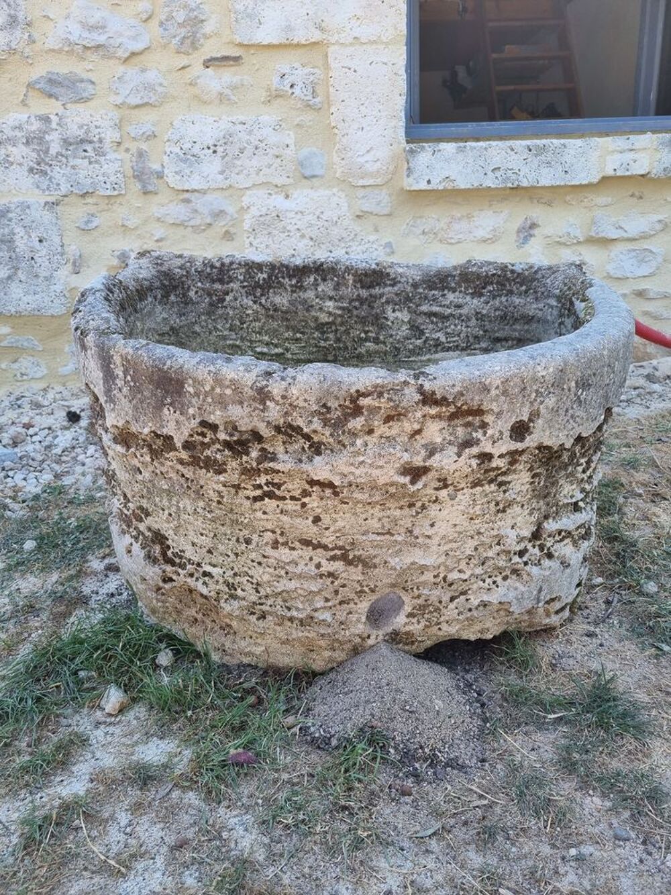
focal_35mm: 26
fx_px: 672
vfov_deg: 67.3
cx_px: 336
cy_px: 448
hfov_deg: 53.1
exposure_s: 1/278
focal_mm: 5.4
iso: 50
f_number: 1.8
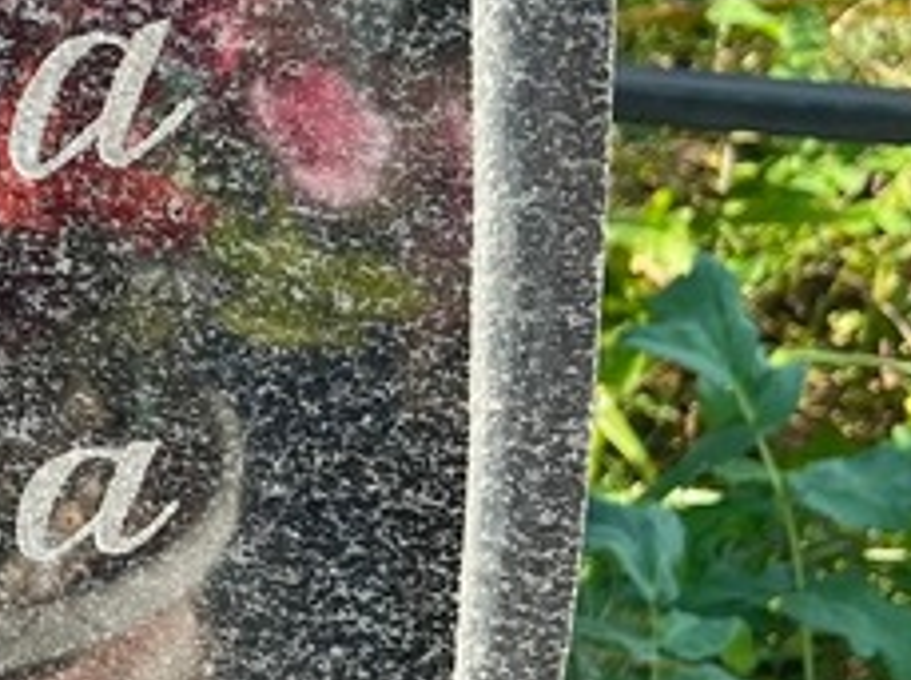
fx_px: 2391
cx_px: -318
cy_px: 382
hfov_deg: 19.6
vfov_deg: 16.2
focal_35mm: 91
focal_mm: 5.7
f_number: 1.5
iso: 50
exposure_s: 1/611
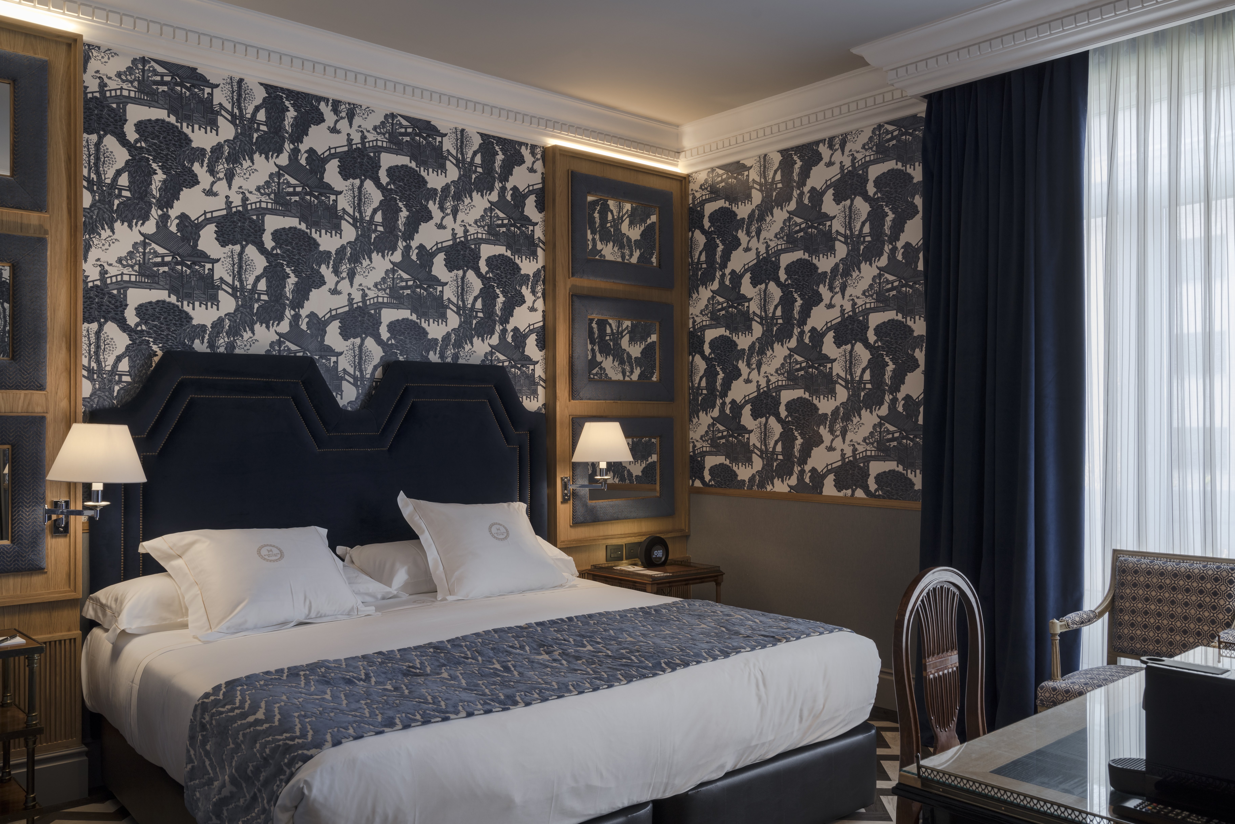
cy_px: 412
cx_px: 618
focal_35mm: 28
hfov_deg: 65.5
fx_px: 960
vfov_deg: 46.4
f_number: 11
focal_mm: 28
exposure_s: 1.6
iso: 100
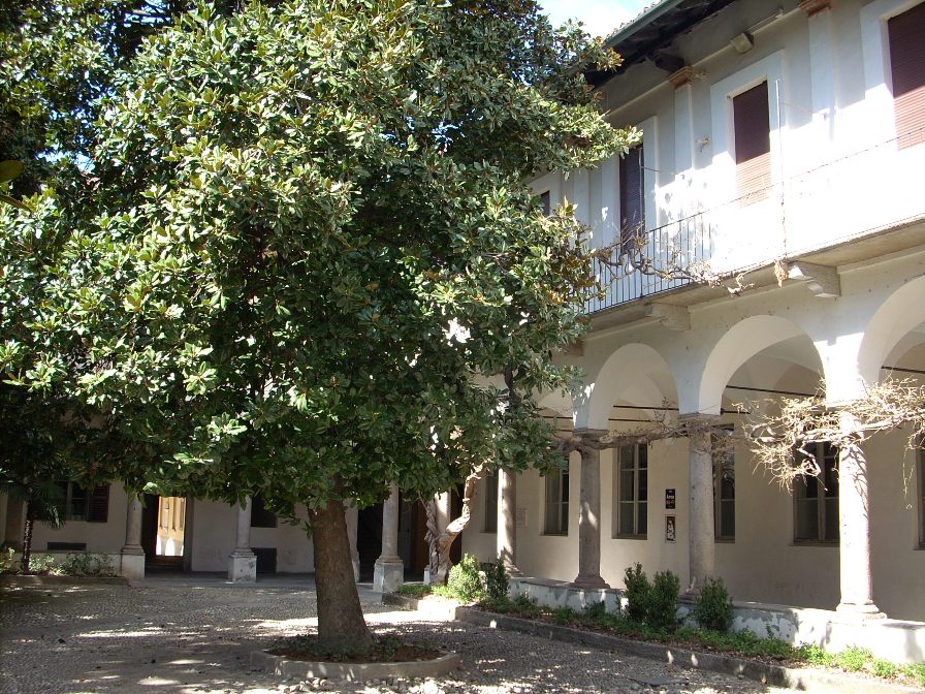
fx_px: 989
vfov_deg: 38.7
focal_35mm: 37
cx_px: 462
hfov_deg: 50.1
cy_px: 347
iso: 64
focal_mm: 6.2
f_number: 2.8
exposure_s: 1/136
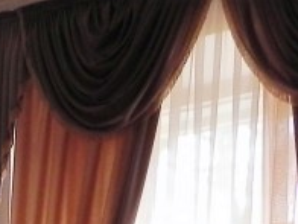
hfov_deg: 12.6
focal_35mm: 136
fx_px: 1171
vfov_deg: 9.4
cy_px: 584
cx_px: -315
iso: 160
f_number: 3.5
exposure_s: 1/102
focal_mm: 4.6
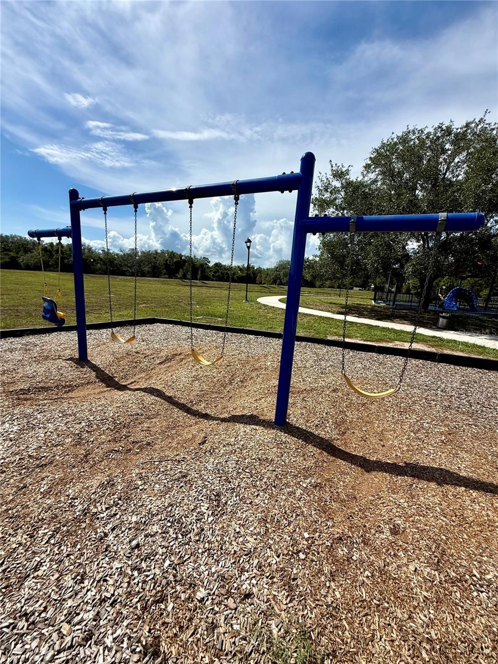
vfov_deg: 102.1
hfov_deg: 85.7
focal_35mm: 14
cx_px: 249
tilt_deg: -9.4
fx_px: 269
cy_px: 332
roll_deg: -4.2
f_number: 2.2
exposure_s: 1/3125
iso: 50
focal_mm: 2.22
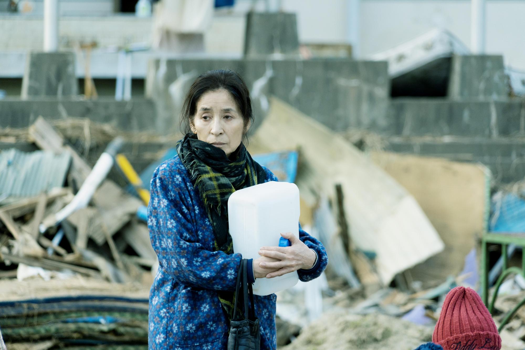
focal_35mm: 240
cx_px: 262
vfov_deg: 5.7
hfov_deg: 8.6
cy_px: 175
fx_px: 3499
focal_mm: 240
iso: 1000
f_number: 6.3
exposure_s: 1/1250
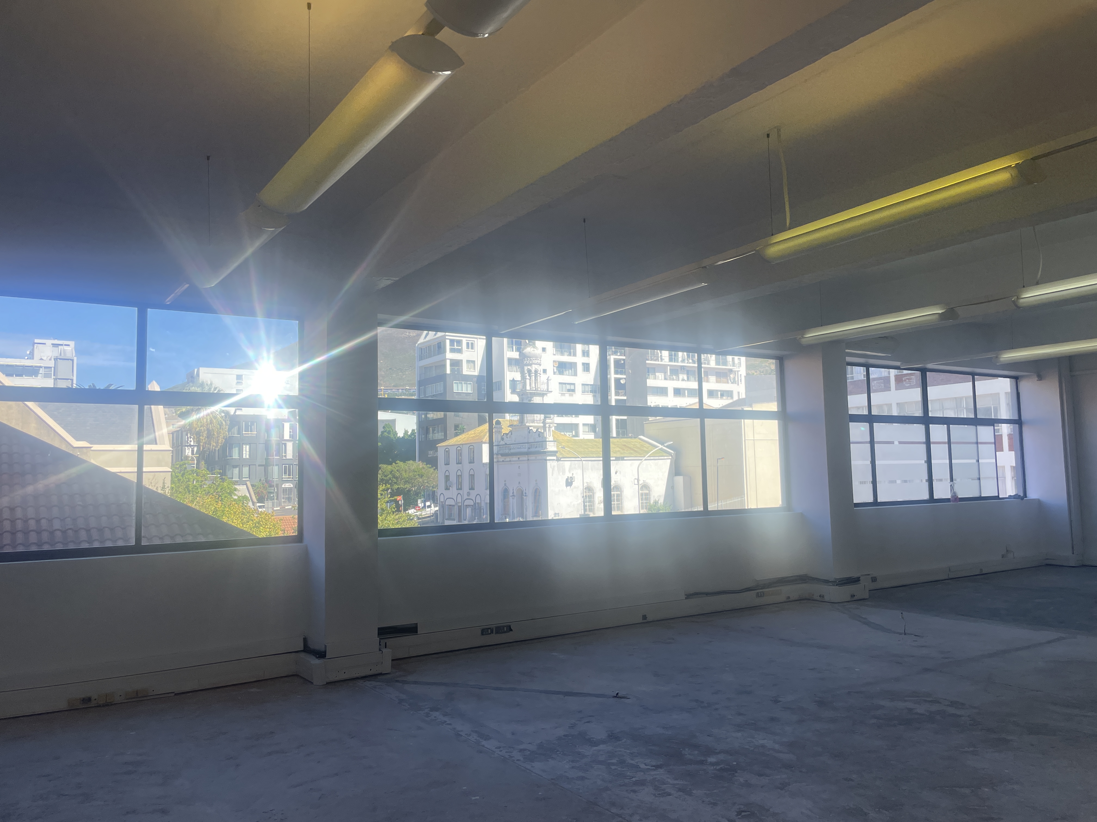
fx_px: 824
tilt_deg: +5.5
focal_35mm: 26
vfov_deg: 53.1
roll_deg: +1.2
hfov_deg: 67.3
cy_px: 411
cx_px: 548
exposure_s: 1/1125
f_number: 1.6
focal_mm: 4.2
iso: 32
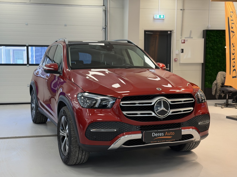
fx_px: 329
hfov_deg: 39.7
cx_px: 118
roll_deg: -0.2
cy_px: 88
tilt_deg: -5.5
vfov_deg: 30.3
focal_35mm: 48
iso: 100
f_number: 1.78
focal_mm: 6.76
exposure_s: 1/120
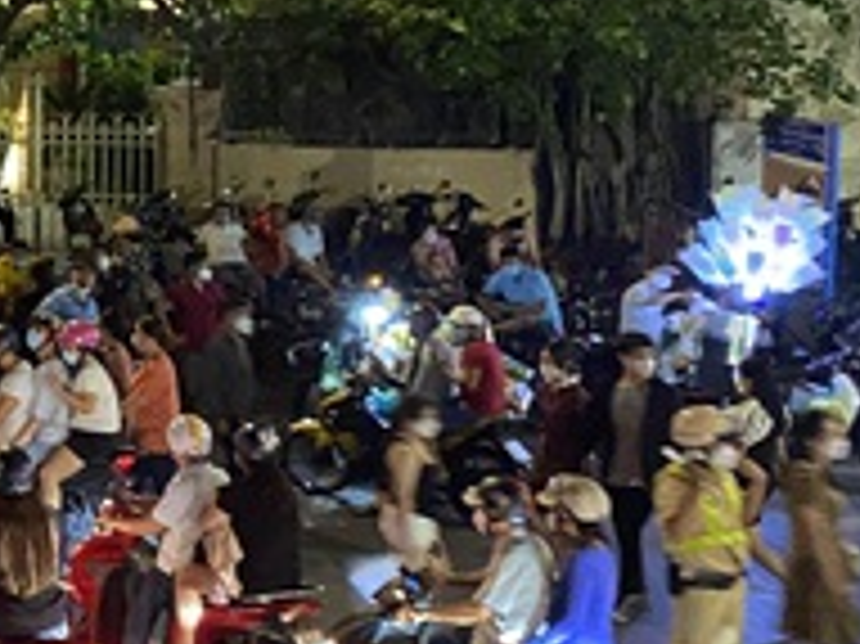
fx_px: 2235
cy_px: 34
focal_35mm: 90
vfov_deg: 16.1
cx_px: -491
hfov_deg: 18.8
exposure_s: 1/30
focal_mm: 4.25
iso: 640
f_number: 1.8
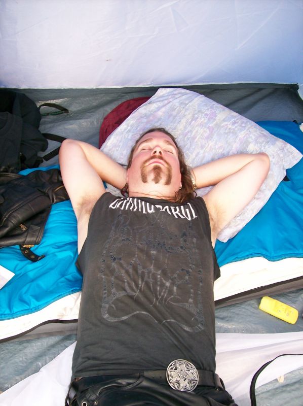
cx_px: 152
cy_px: 203
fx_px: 421
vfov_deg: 51.4
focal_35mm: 36
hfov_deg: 39.6
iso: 80
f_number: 2.7
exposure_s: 1/64
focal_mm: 6
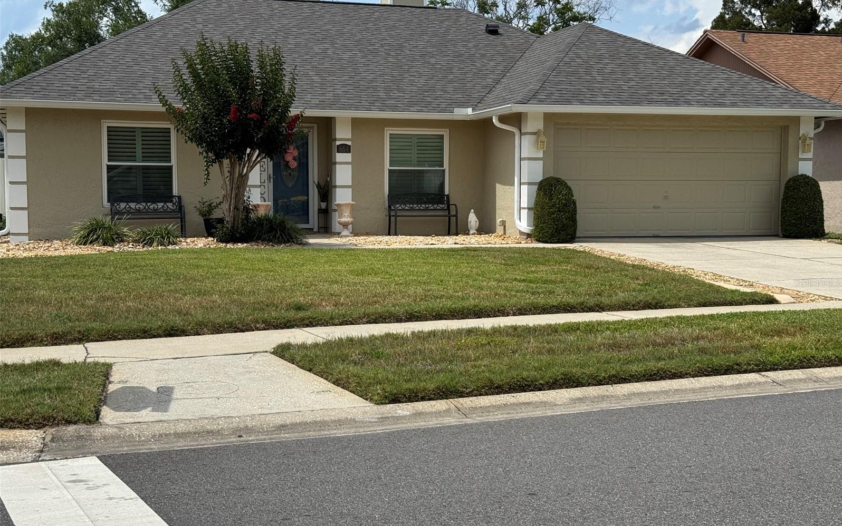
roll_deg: -0.3
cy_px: 282
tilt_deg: -4.9
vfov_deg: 25.3
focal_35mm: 51
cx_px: 422
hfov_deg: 39.6
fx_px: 1170
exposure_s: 1/5848
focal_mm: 6.76
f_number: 1.78
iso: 64
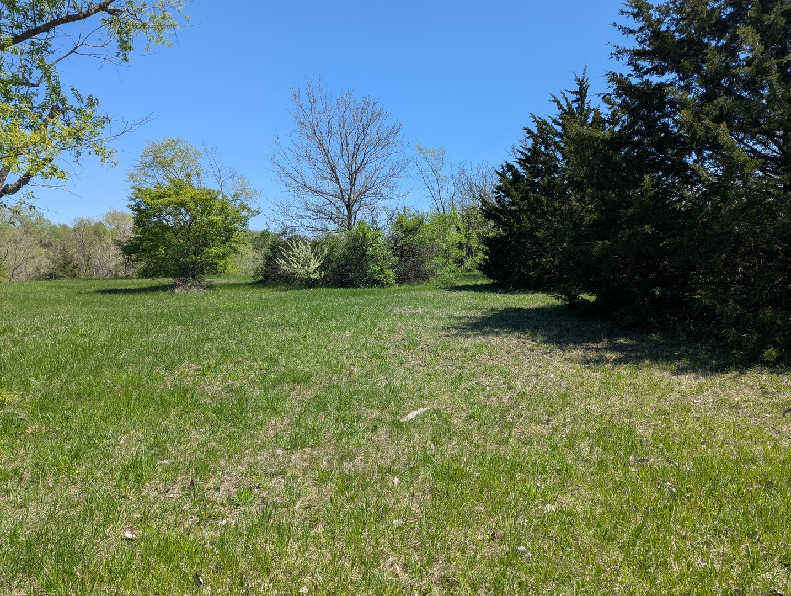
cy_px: 298
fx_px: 549
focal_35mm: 24
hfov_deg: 71.5
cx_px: 396
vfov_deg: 56.9
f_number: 1.85
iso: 45
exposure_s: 1/1742
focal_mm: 6.81
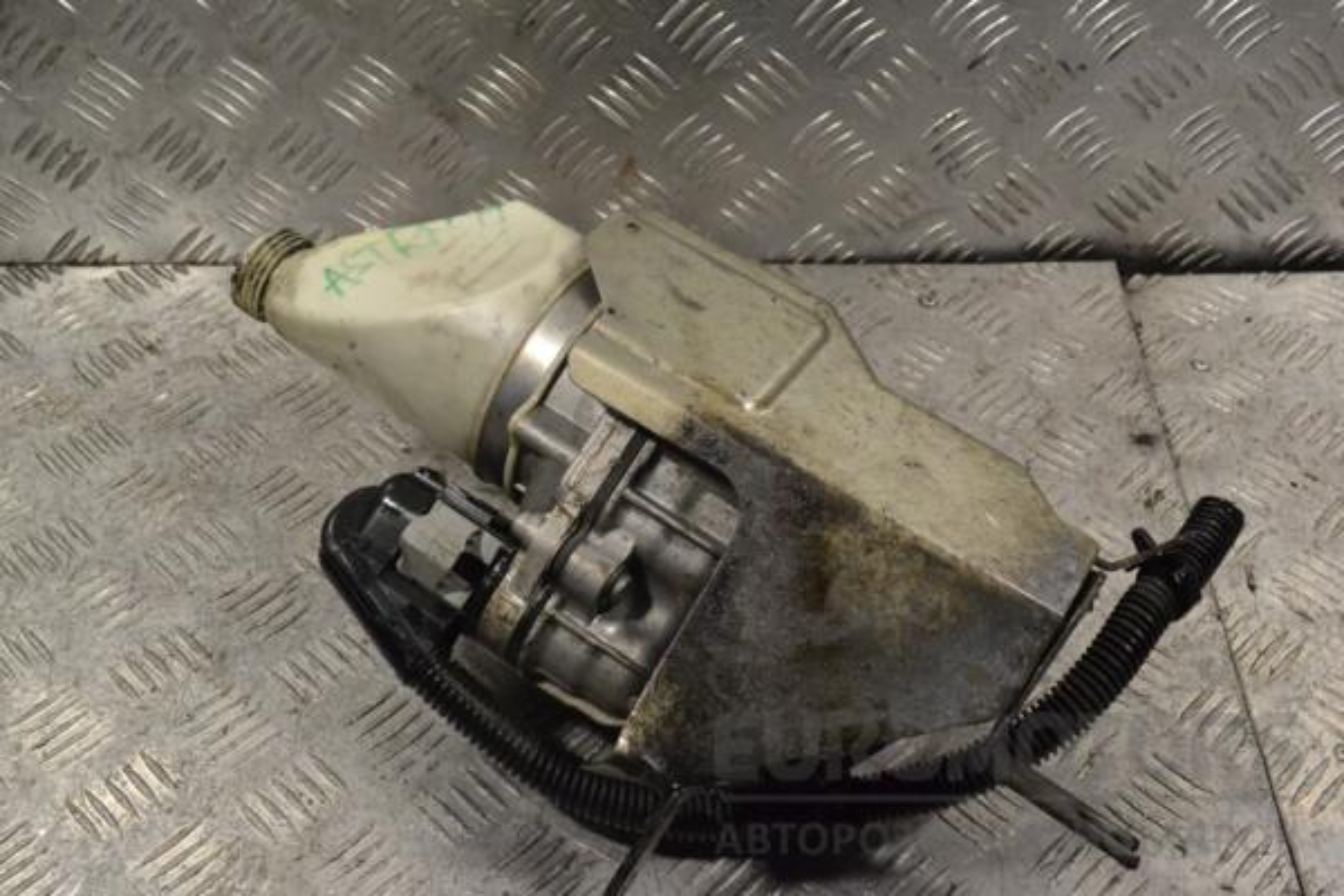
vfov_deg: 30.8
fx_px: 1624
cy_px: 448
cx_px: 672
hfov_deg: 45.0
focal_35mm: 44
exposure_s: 1/400
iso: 3200
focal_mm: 29
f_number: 10
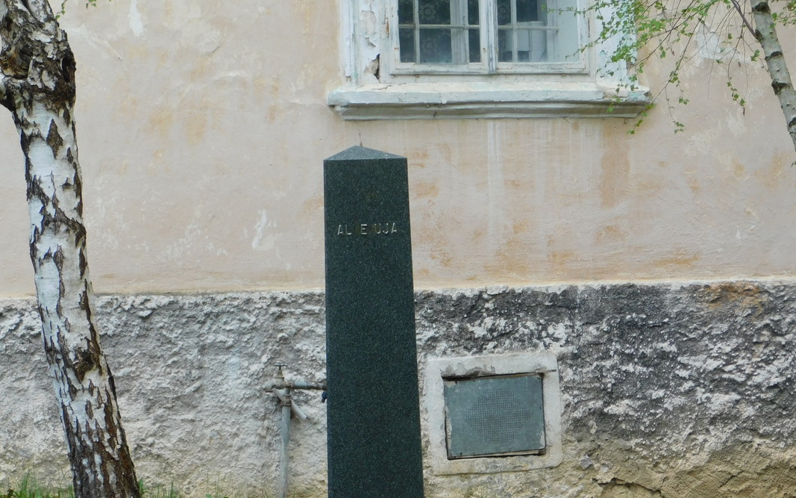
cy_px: 312
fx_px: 6877
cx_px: 354
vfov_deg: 4.1
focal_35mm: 317
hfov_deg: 6.6
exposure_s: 1/100
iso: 125
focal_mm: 47.2
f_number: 5.7
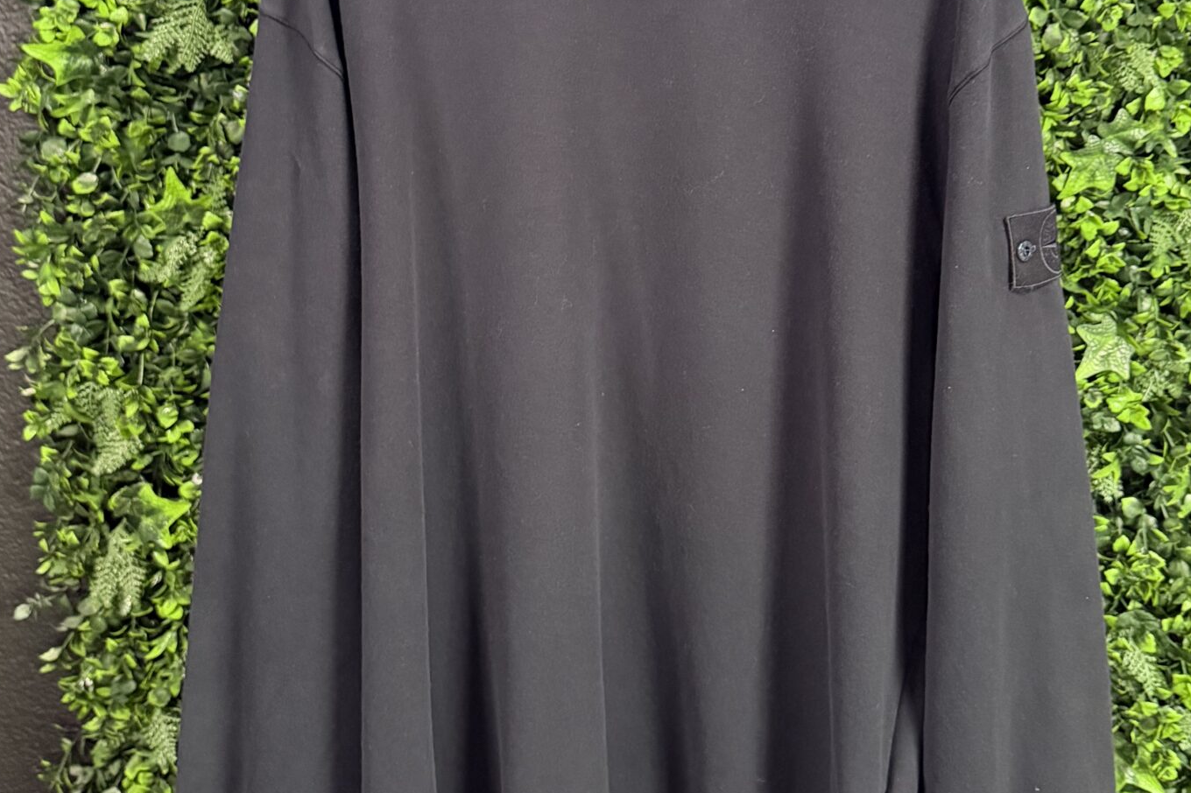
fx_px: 1554
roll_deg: +0.2
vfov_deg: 28.0
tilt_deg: -4.4
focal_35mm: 47
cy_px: 141
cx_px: 659
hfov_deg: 41.9
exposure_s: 1/51
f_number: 1.78
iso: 800
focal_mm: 6.76
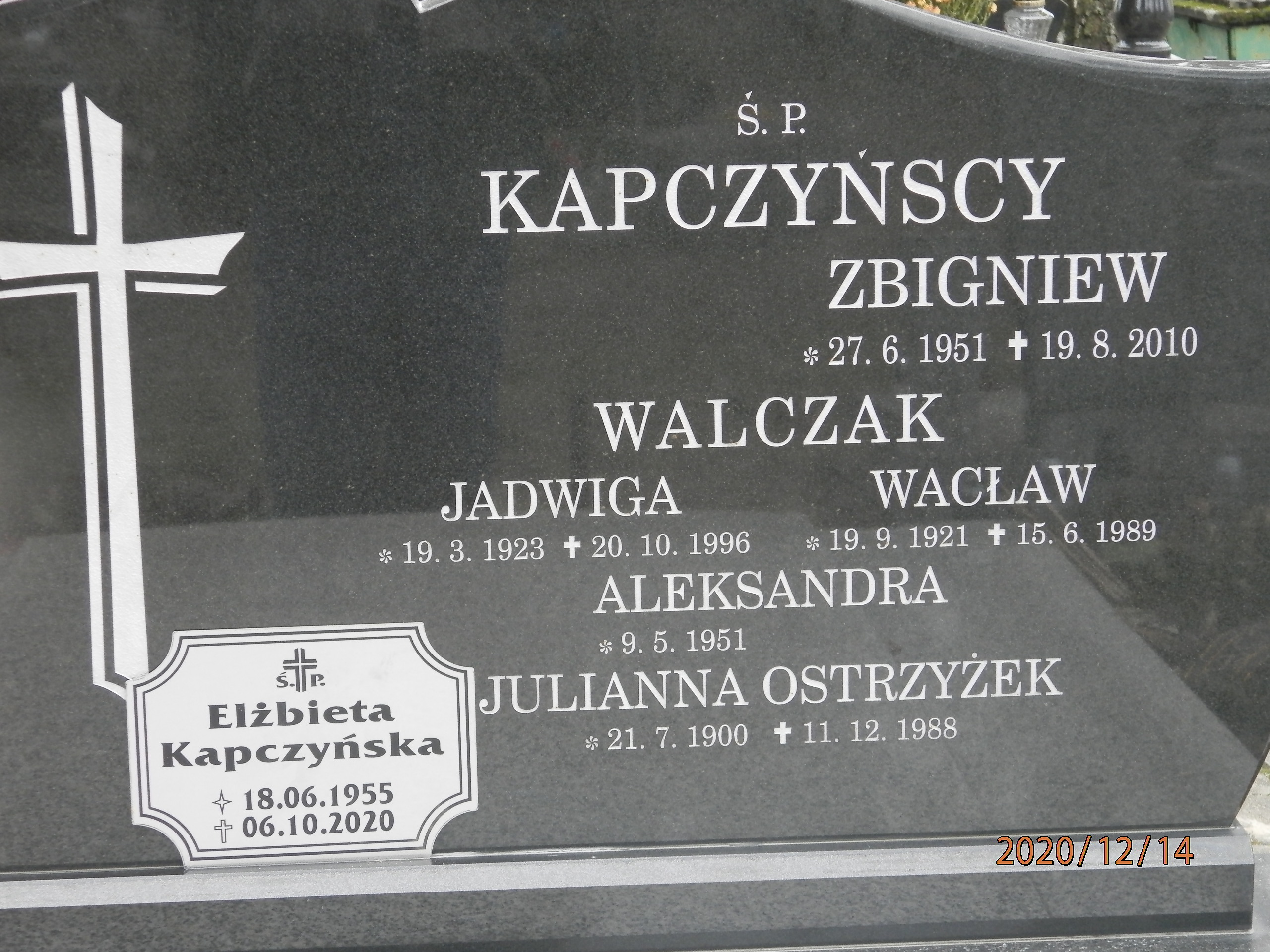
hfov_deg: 23.8
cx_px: 635
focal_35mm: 82
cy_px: 476
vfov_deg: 18.0
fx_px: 3008
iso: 200
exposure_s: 1/25
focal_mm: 14.6
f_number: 4.2
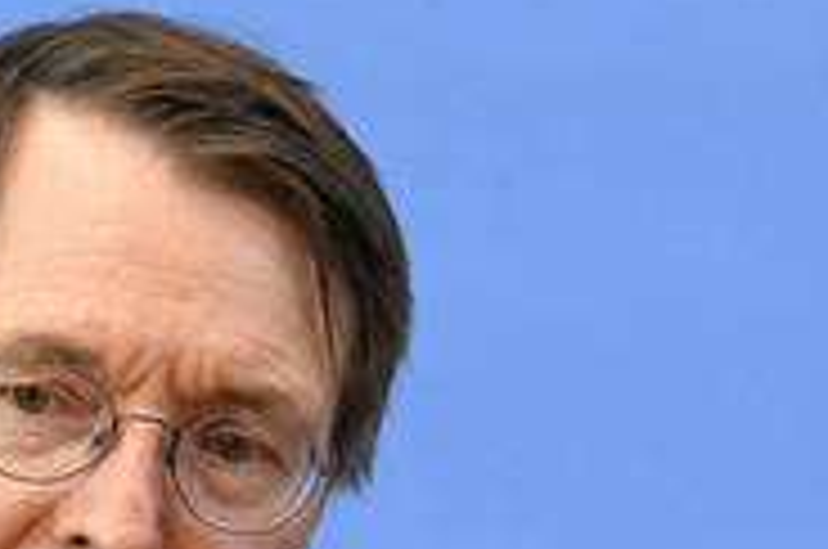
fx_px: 6750
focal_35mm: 294
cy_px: 648
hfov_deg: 7.0
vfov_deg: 4.6
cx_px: 97
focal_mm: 120
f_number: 9
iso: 3200
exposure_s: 1/320
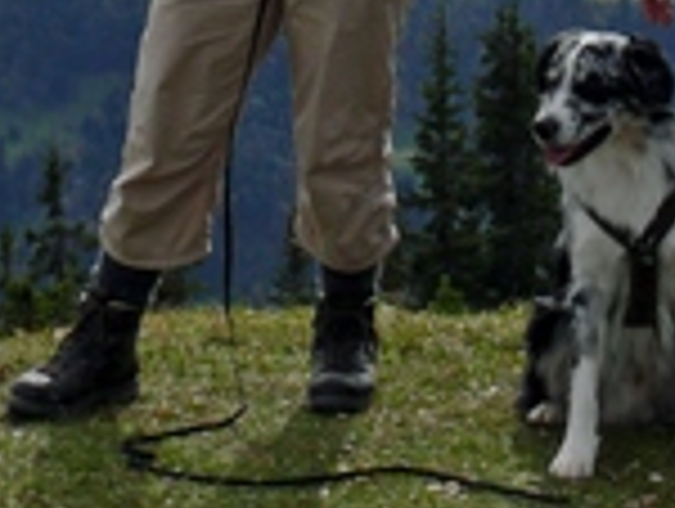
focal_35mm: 149
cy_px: -535
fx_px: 2910
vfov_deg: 9.3
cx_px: 778
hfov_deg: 12.9
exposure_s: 1/400
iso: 100
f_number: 5.6
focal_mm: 7.4
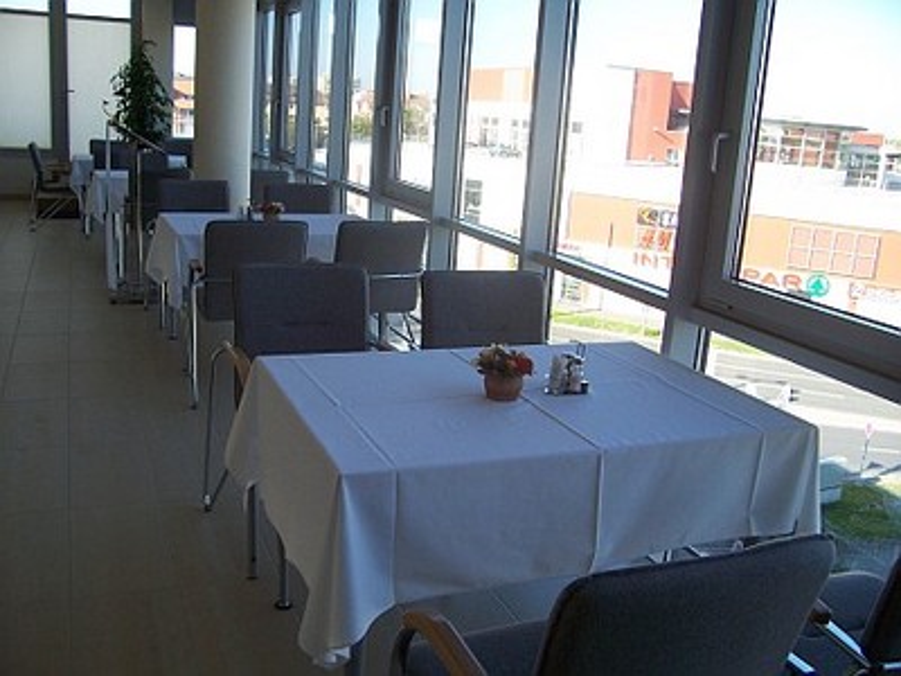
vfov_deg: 41.8
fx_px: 885
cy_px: 338
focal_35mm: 34
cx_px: 450
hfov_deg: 54.0
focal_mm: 5.6
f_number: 2.7
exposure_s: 1/250
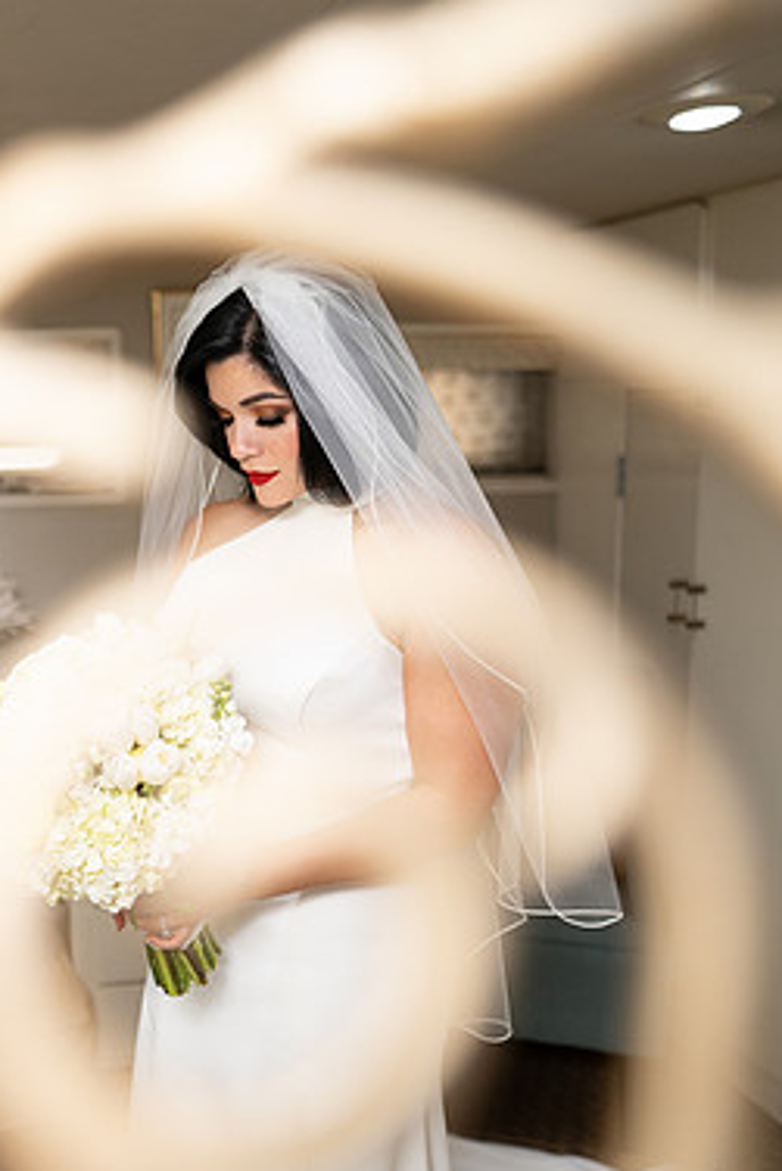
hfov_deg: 33.9
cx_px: 72
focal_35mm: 37
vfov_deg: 51.9
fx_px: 1204
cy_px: 587
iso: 250
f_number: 1.4
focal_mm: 24
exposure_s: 1/1000
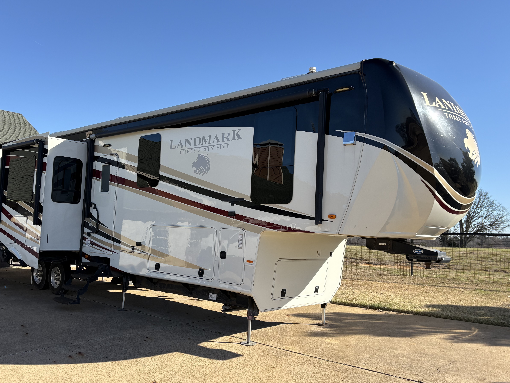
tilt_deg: +4.6
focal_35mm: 31
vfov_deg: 45.4
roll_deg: -2.0
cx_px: 223
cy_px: 199
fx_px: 457
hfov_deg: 58.2
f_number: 1.6
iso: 50
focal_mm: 5.96
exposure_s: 1/2208
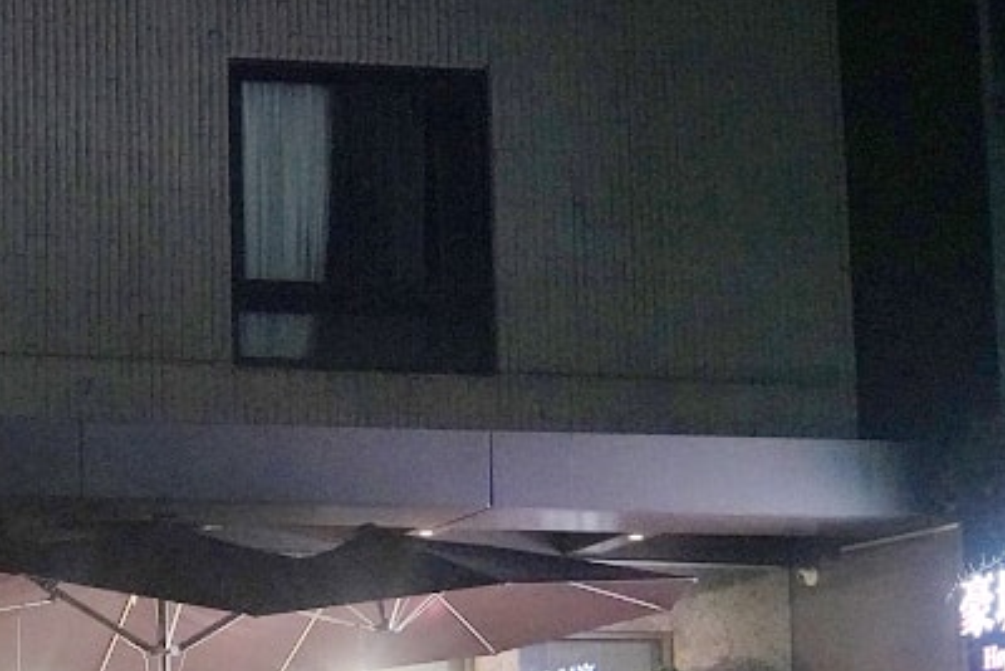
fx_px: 2346
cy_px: 598
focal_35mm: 84
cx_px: -211
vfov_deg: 16.1
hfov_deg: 22.3
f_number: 2.8
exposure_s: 1/160
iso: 12800
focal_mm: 28
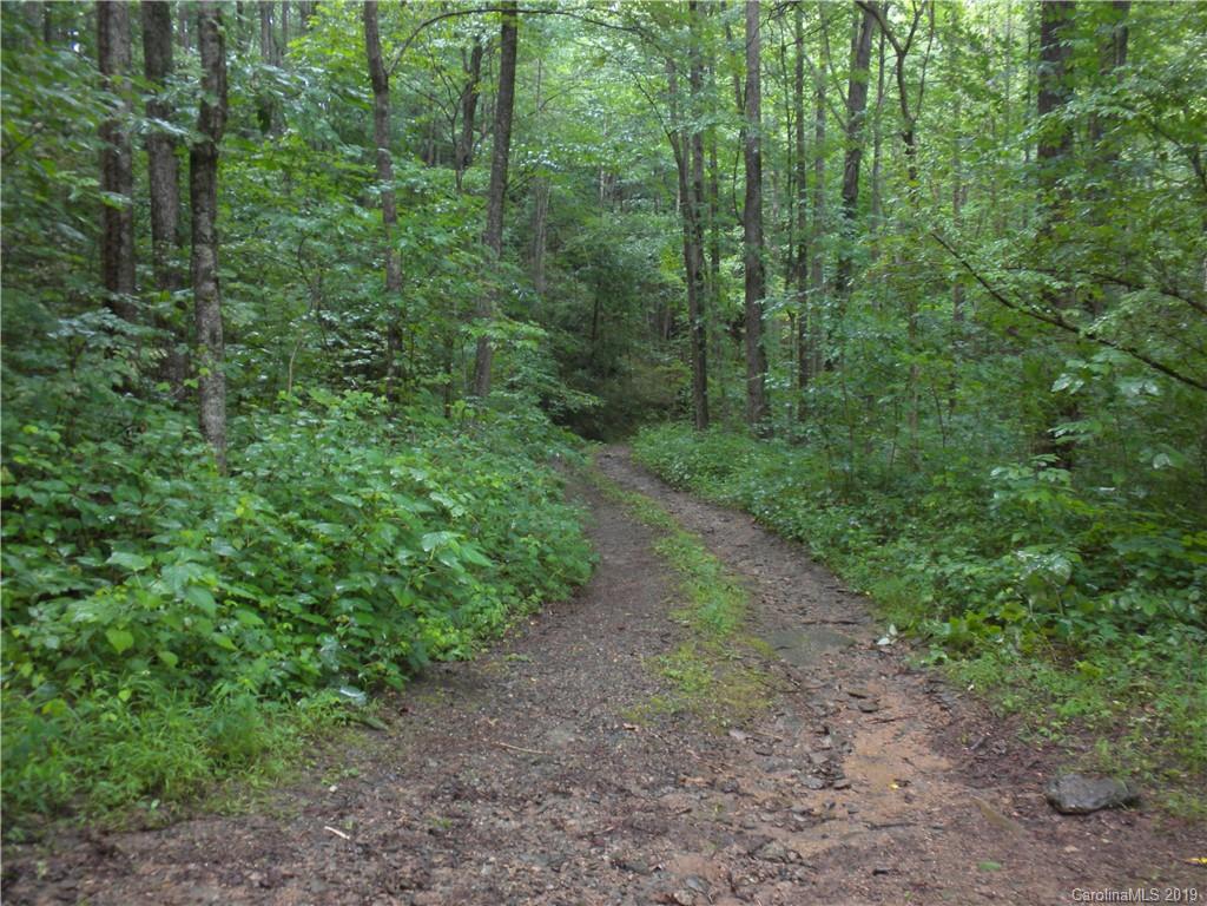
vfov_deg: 38.7
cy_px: 453
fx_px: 1290
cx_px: 604
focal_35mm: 37
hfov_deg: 50.1
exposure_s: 1/8.3
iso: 64
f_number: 3.5
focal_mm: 6.6
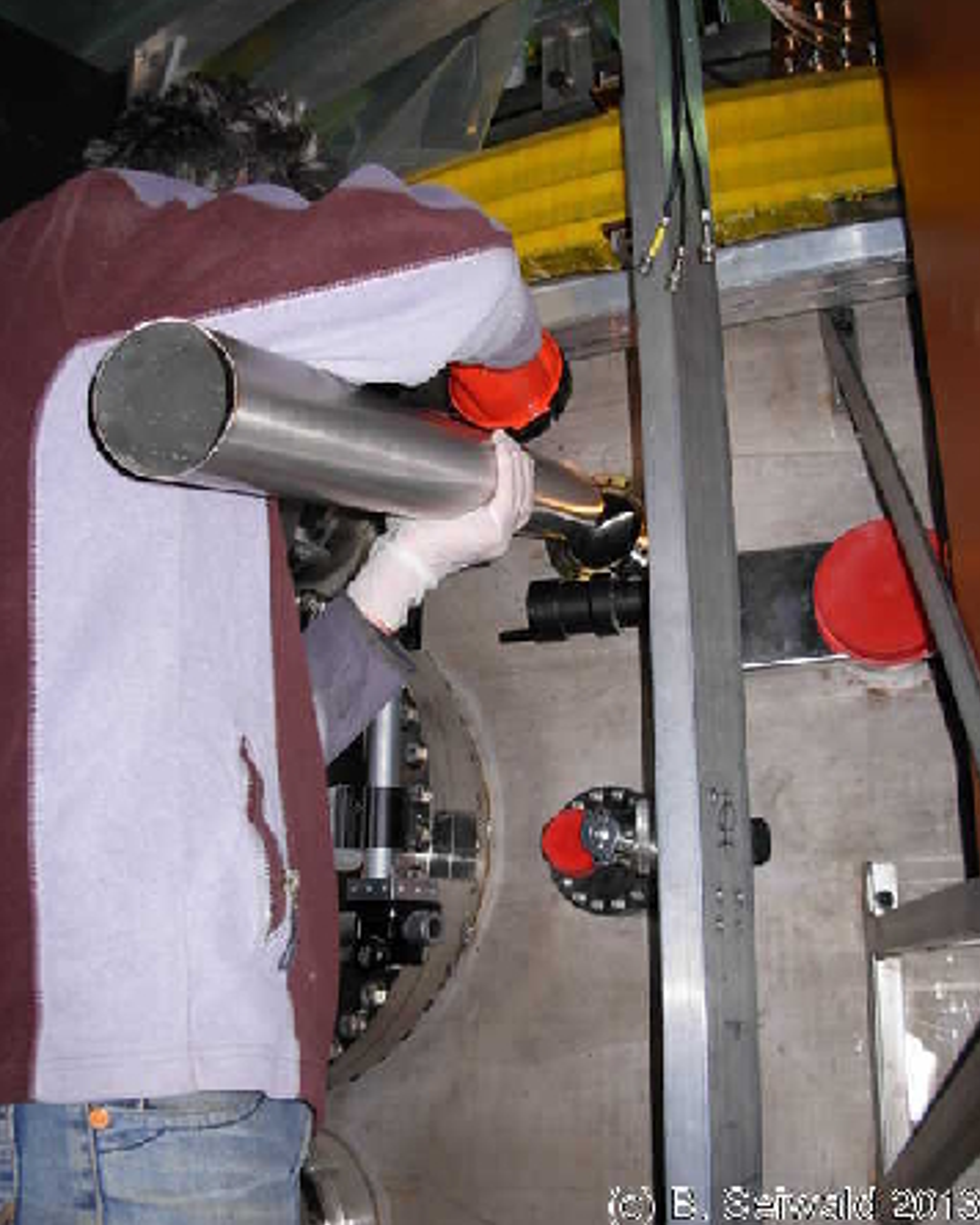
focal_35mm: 40
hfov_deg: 37.3
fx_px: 1450
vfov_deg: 45.8
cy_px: 570
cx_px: 490
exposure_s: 1/23.9
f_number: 2.9
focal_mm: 6.3
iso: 84
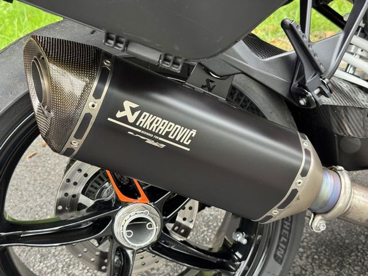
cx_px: 184
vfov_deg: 30.3
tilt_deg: -27.4
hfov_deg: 39.7
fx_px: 510
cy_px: 138
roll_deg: +1.4
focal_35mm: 48
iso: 160
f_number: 1.78
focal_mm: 6.76
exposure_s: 1/60
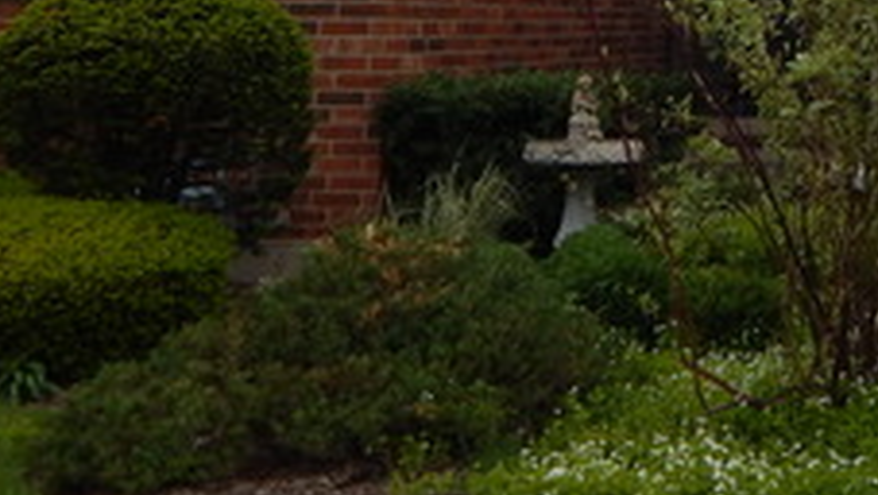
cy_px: -302
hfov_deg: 23.2
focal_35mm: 86
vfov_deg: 13.1
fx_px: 2003
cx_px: 971
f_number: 3.2
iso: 125
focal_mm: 5.1
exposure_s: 1/800
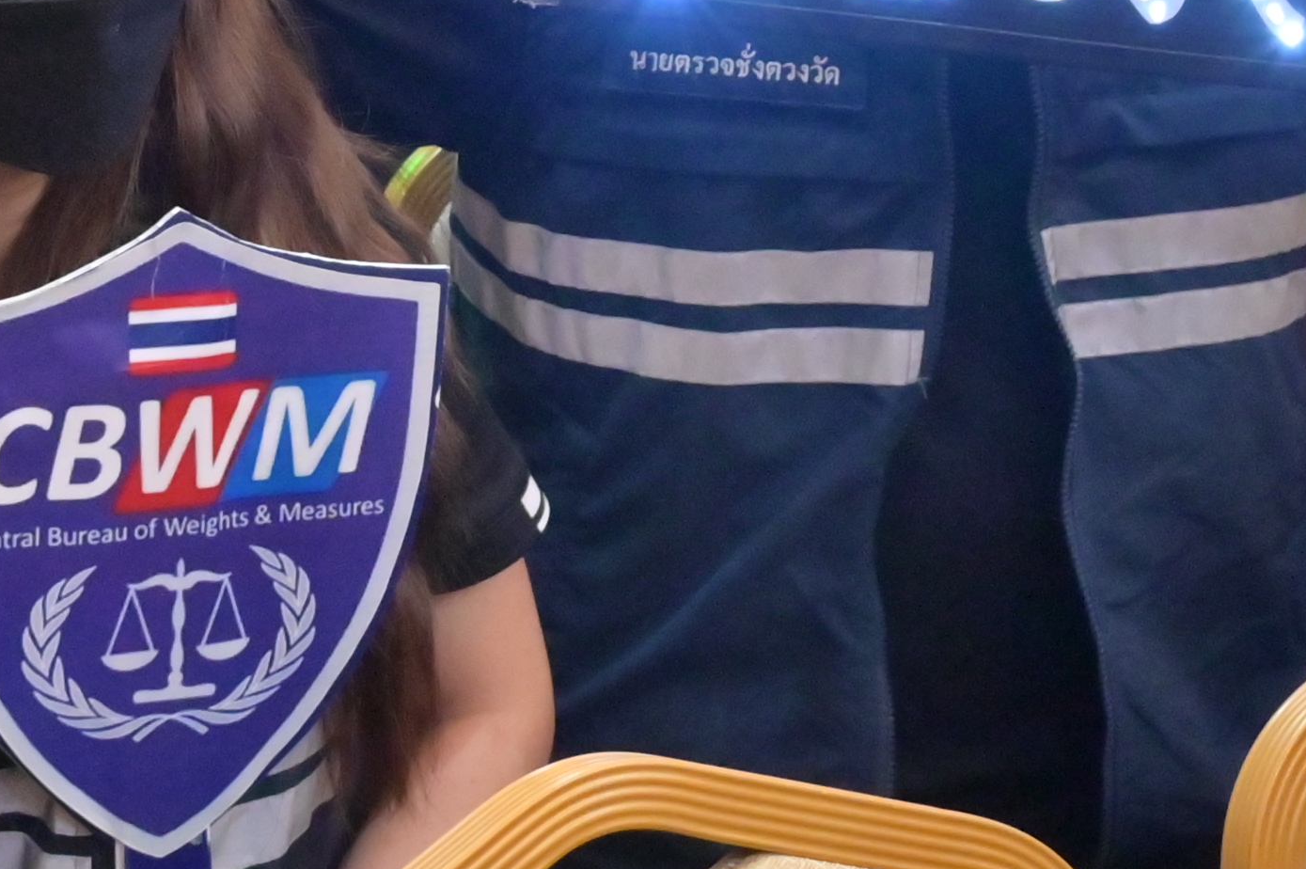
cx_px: 396
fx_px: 4894
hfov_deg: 15.2
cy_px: -662
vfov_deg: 9.7
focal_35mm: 135
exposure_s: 1/160
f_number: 5
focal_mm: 31
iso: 4500
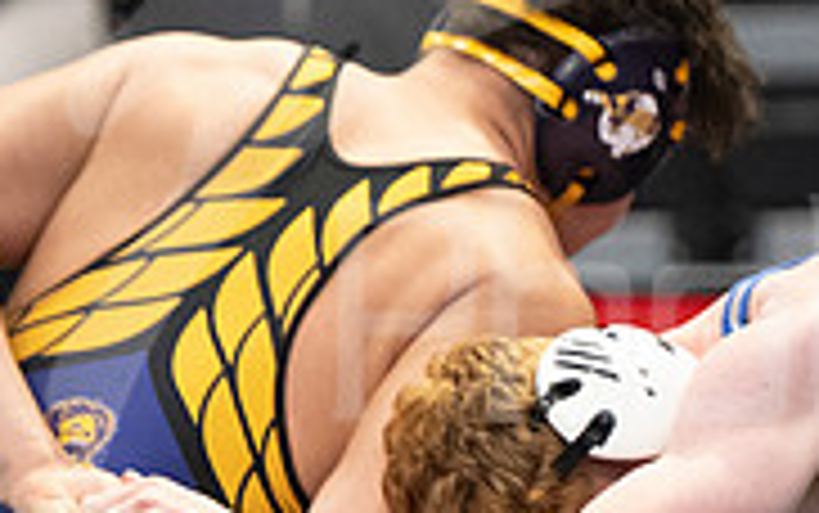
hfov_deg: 2.8
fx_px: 16952
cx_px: 908
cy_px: 427
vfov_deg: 1.7
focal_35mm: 759
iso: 3200
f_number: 2.8
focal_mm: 165
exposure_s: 1/1000
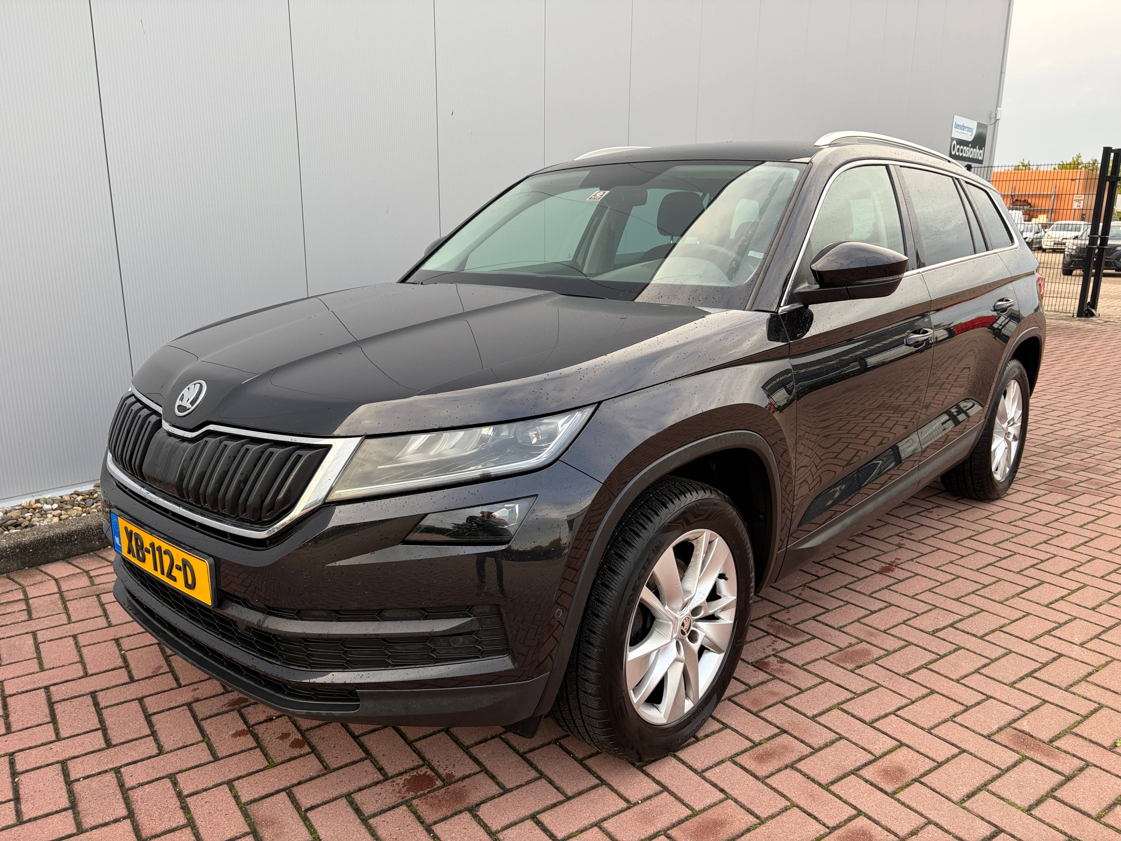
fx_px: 842
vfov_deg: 53.1
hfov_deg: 67.3
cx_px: 560
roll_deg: -0.1
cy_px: 420
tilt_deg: -13.4
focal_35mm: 26
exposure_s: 1/122
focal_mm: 5.96
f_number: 1.6
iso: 50
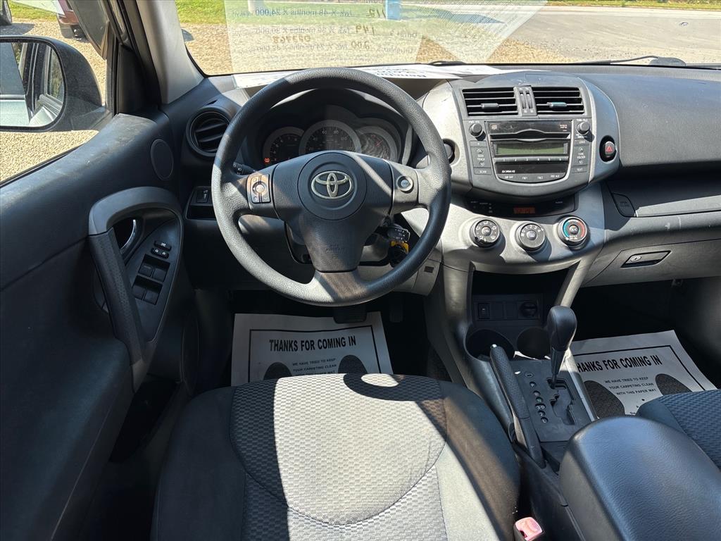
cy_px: 270
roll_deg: +0.4
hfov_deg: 67.3
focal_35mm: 26
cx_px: 360
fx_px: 542
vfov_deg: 53.1
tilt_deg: -26.1
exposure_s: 1/493
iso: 50
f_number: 1.6
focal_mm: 5.96
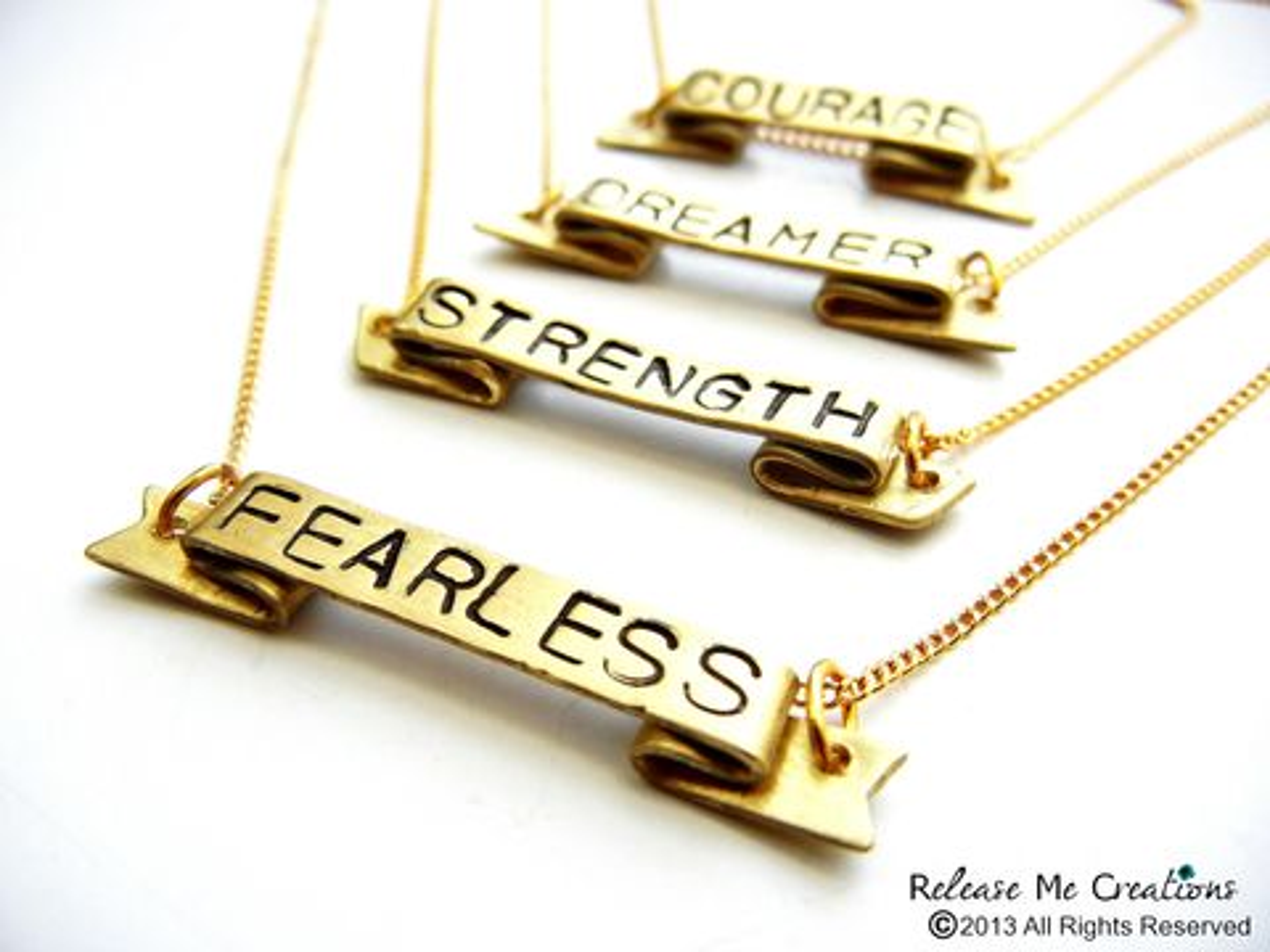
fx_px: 1101
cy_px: 476
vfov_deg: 46.8
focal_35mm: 30
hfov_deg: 60.0
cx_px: 635
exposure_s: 1/41.6
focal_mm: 5.4
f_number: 3.5
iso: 160
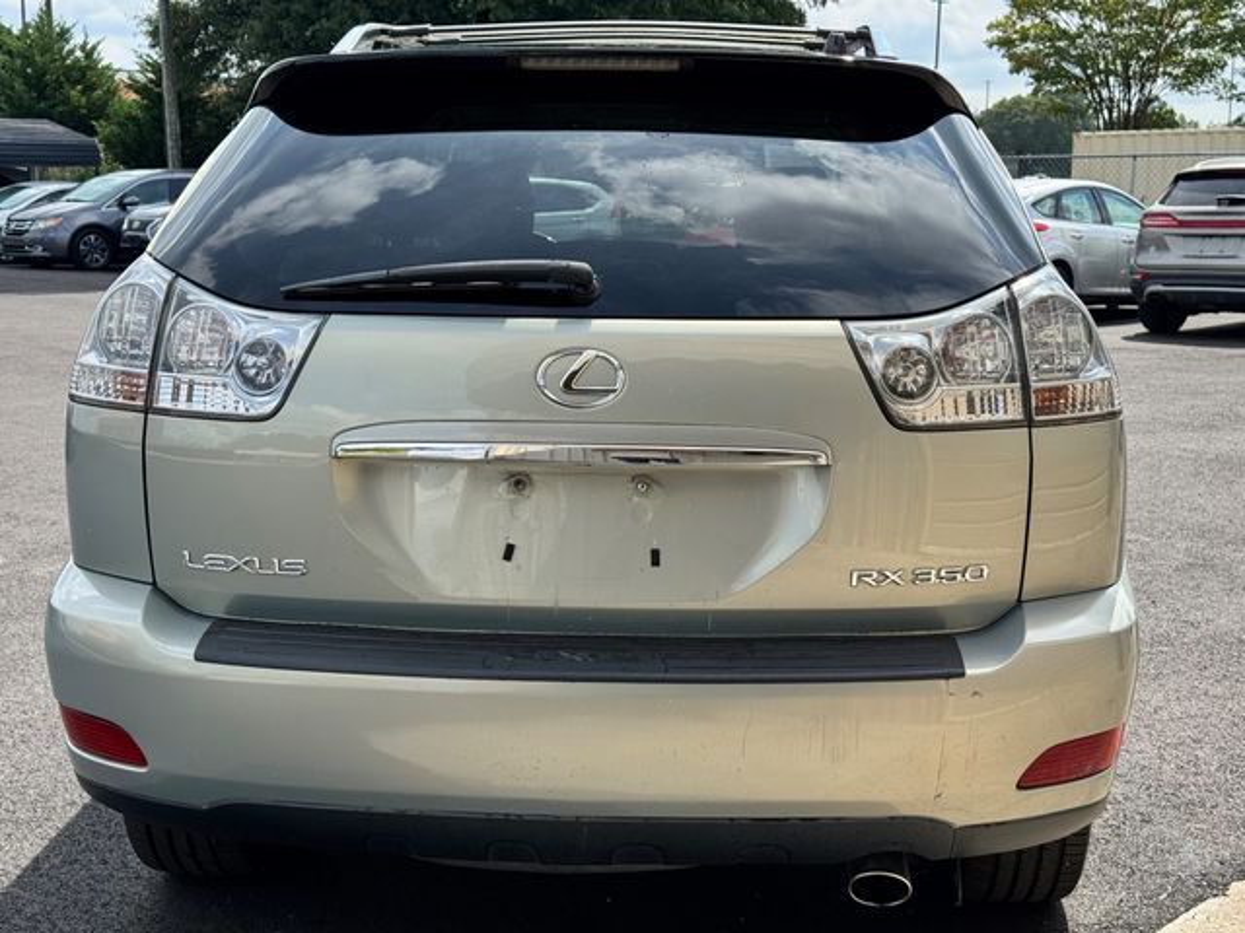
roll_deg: -0.8
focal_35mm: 48
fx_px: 1726
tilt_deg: -9.5
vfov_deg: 30.3
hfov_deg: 39.7
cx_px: 622
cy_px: 466
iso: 64
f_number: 1.78
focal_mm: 6.76
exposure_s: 1/2717
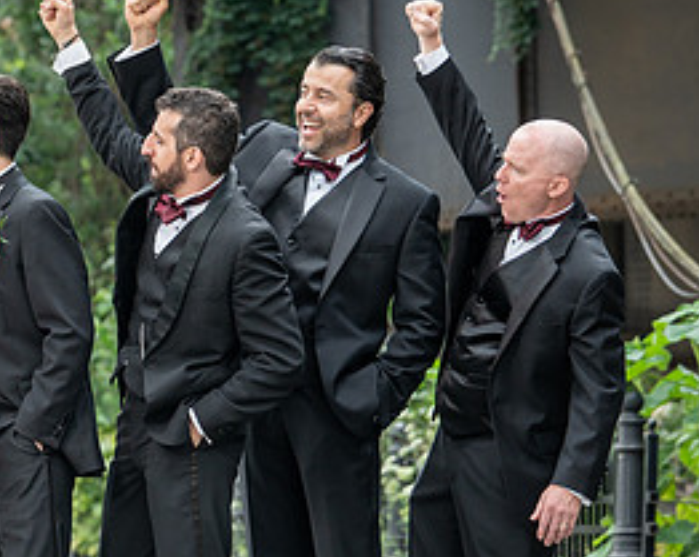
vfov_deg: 7.1
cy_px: 330
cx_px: -84
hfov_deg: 8.8
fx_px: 4484
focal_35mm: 217
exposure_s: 1/250
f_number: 4
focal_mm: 95
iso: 400
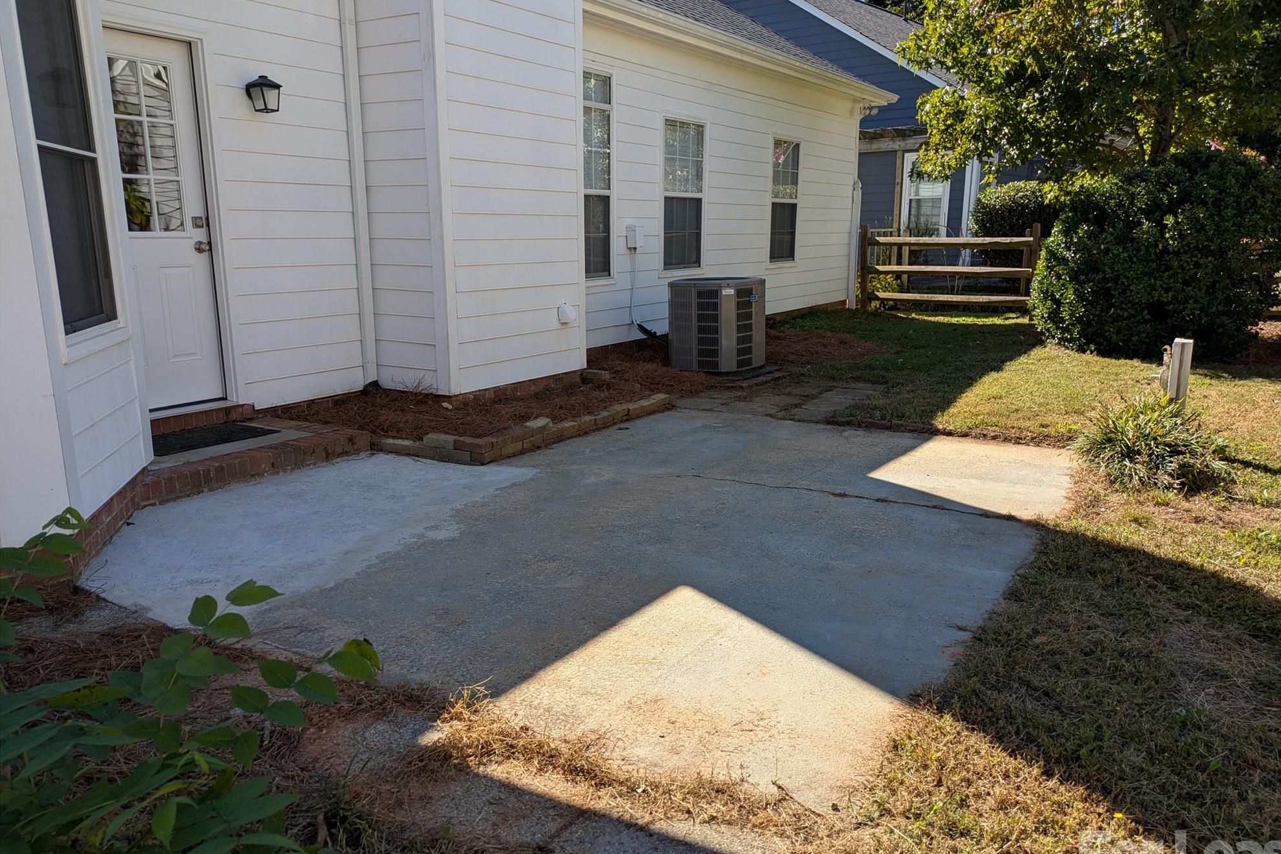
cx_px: 664
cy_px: 459
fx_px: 961
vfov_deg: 47.9
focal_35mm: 27
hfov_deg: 67.4
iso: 47
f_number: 1.89
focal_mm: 5.43
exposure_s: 1/1340
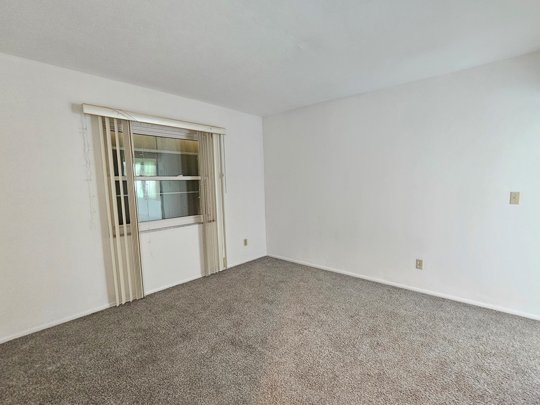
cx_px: 290
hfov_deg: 98.0
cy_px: 206
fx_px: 234
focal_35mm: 15
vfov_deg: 81.8
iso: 800
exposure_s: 1/24
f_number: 2.2
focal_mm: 2.2
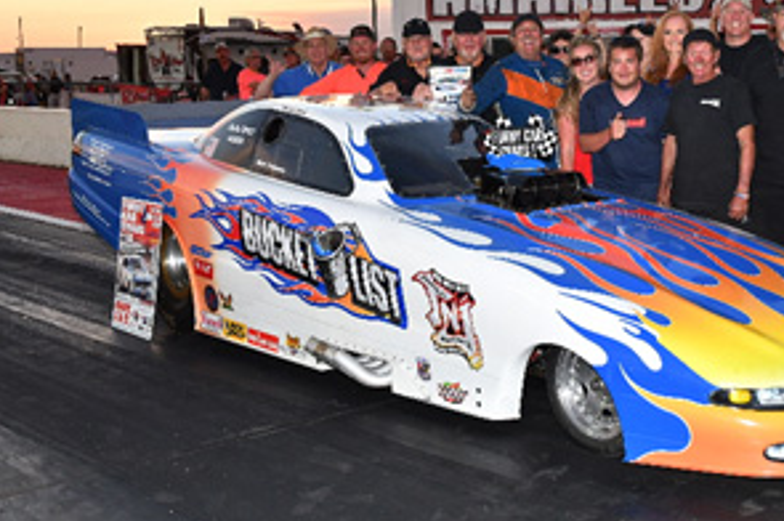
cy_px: 202
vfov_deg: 24.1
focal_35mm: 56
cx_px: 555
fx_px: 1218
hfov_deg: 35.1
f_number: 5.6
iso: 1000
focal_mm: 22
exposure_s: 1/250
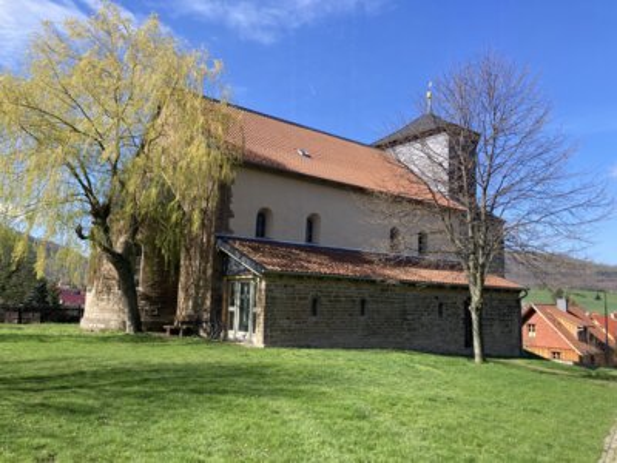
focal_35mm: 28
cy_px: 232
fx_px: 499
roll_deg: -1.0
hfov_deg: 63.4
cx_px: 308
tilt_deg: +8.5
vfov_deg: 49.7
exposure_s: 1/1012
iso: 20
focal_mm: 3.99
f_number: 1.8
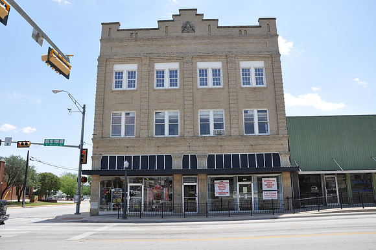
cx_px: 188
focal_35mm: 27
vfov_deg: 47.8
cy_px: 125
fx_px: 282
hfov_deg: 67.5
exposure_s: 1/250
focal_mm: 18
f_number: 8
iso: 200
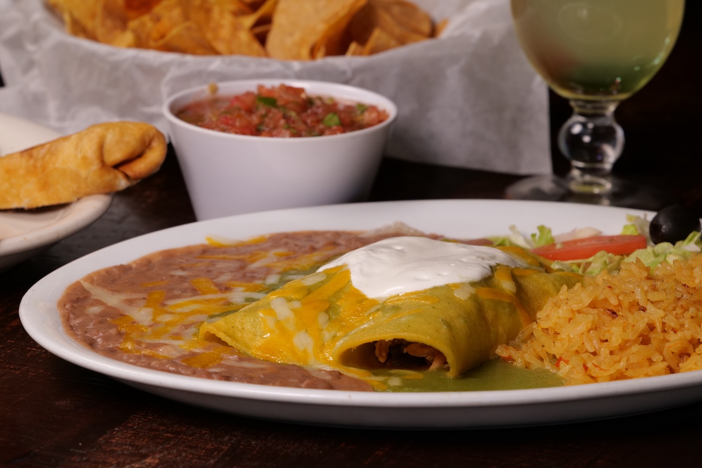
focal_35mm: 207
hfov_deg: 9.9
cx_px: 351
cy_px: 234
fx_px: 4036
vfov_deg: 6.6
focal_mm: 207
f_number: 13
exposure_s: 1/125
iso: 2000
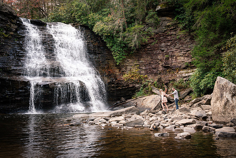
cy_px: 79
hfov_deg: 53.1
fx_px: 236
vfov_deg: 36.9
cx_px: 118
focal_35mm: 36
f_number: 8
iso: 2000
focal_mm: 36
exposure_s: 1/125
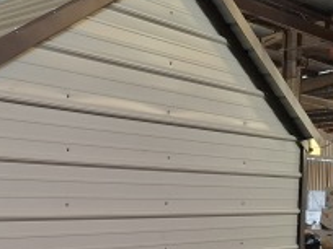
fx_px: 693
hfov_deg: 25.8
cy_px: 295
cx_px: 8
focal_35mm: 72
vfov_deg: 19.3
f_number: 1.8
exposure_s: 1/100
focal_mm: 5.54
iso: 200
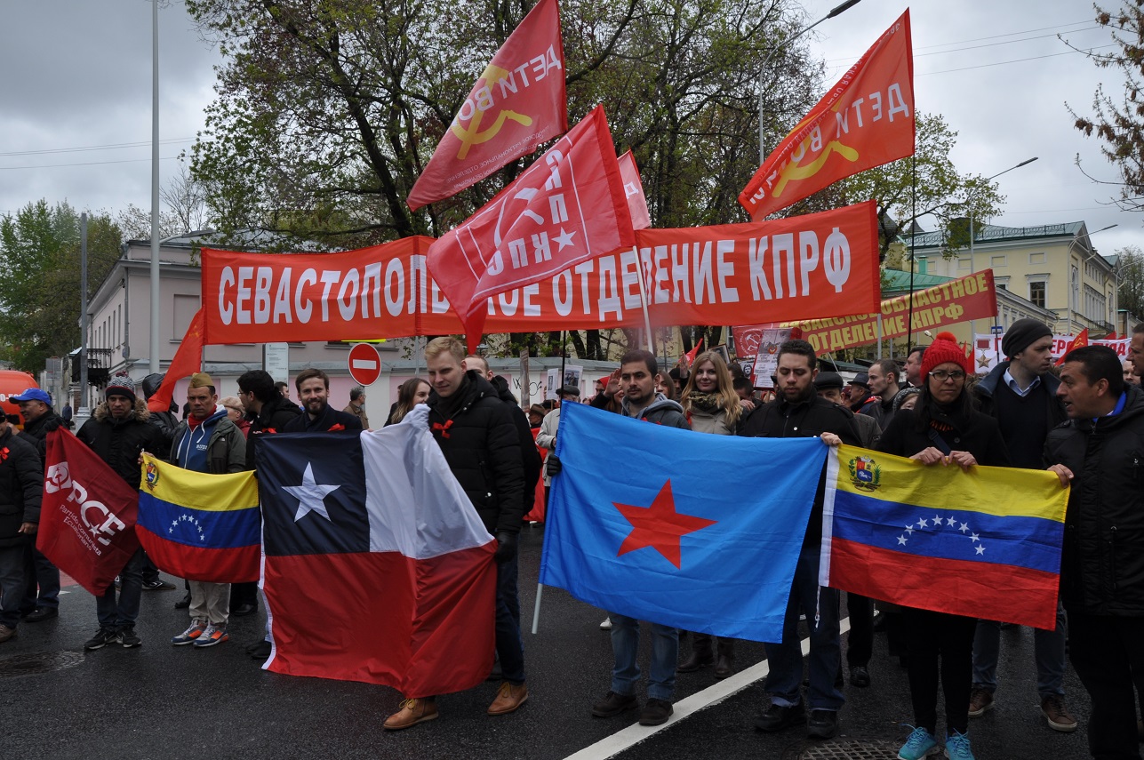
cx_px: 572
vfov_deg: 39.9
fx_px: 1047
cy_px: 380
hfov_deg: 57.3
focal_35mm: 33
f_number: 10
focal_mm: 22
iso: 200
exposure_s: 1/100
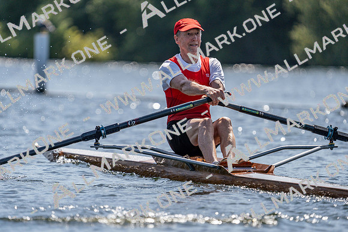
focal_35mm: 485
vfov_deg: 2.8
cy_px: 116
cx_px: 174
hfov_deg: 4.3
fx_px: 4689
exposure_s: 1/2000
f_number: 6.3
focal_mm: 485
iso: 250
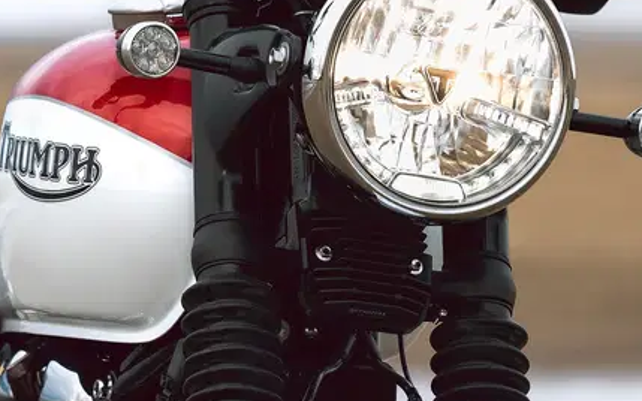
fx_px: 8975
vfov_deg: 2.6
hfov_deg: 4.1
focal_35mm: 513
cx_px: 251
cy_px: 88
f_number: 5.6
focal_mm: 180
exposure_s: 1/320
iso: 400
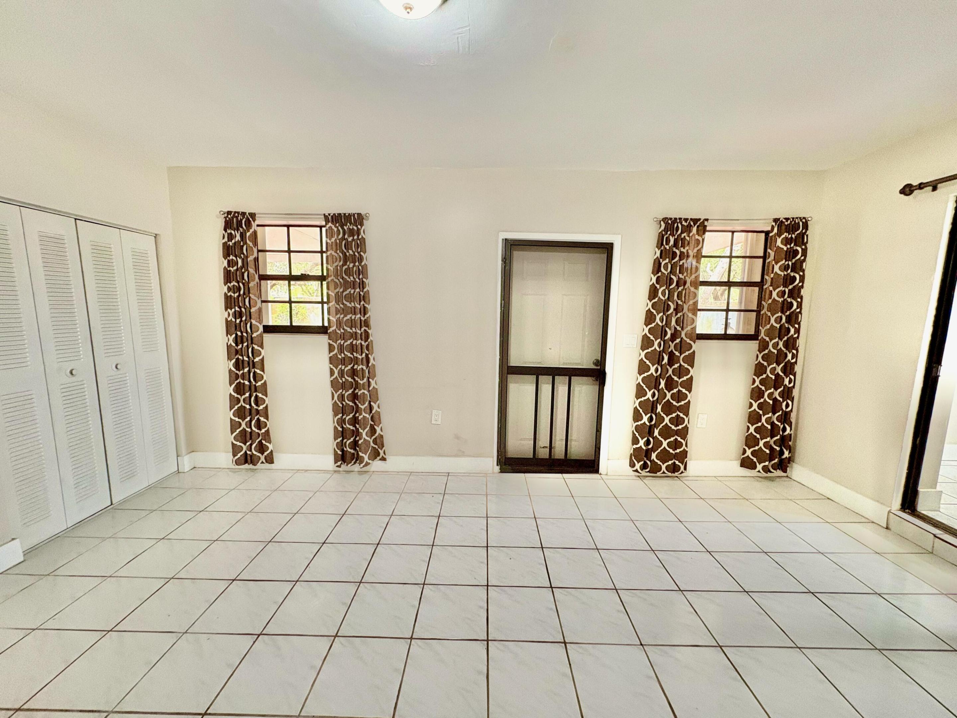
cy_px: 359
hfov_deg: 102.1
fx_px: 387
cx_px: 478
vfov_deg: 85.7
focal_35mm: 14
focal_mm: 2.22
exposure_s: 1/60
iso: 320
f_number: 2.2
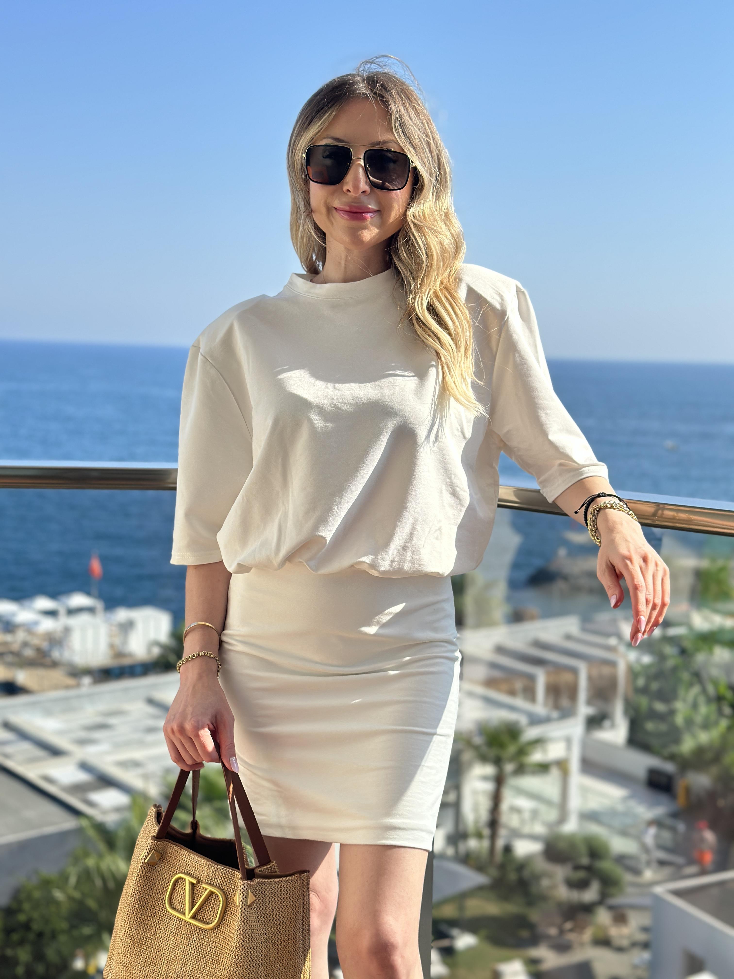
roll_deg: -2.3
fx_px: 1357
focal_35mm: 48
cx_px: 367
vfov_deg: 39.7
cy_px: 490
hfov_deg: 30.3
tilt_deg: -6.1
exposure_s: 1/2890
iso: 100
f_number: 1.78
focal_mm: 6.86
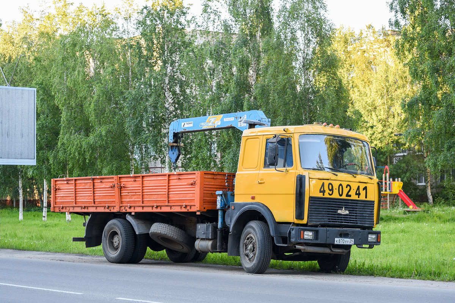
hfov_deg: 28.8
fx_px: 885
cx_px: 228
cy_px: 152
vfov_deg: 19.5
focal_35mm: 70
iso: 200
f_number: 4.5
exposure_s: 1/80
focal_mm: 70
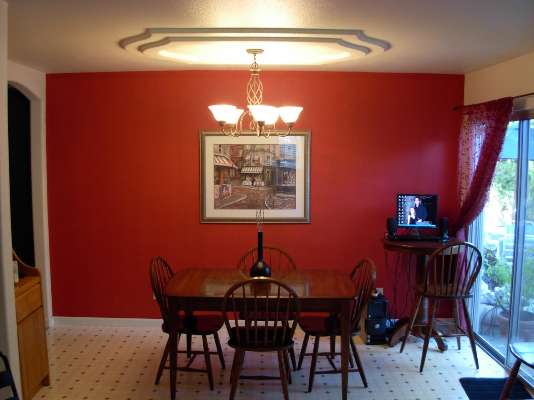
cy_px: 200
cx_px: 267
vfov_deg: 37.7
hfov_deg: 49.0
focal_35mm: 38
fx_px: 586
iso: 79
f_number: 2.9
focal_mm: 6.3
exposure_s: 1/6.1
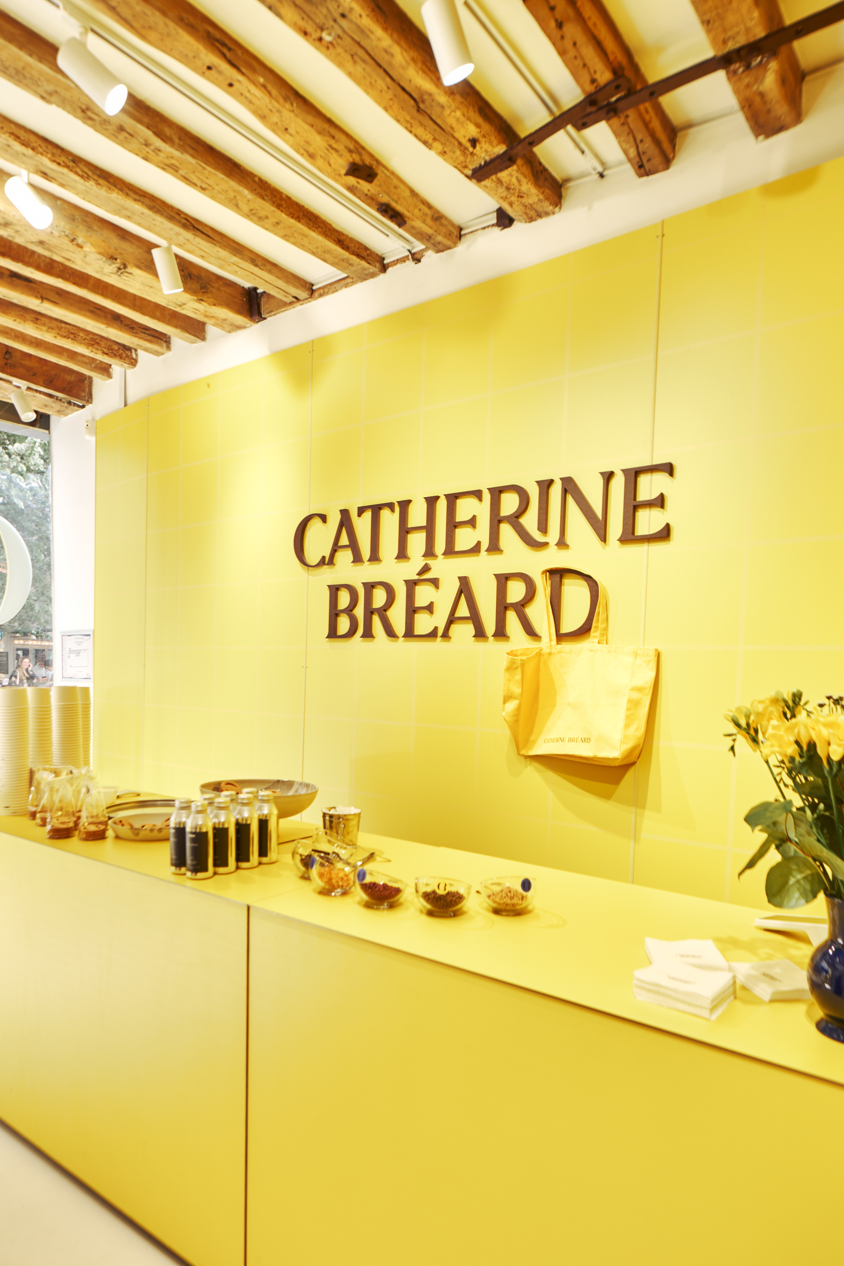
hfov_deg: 57.2
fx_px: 774
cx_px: 398
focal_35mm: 22
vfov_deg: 78.3
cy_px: 705
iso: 125
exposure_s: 1/80
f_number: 3.5
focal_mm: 16
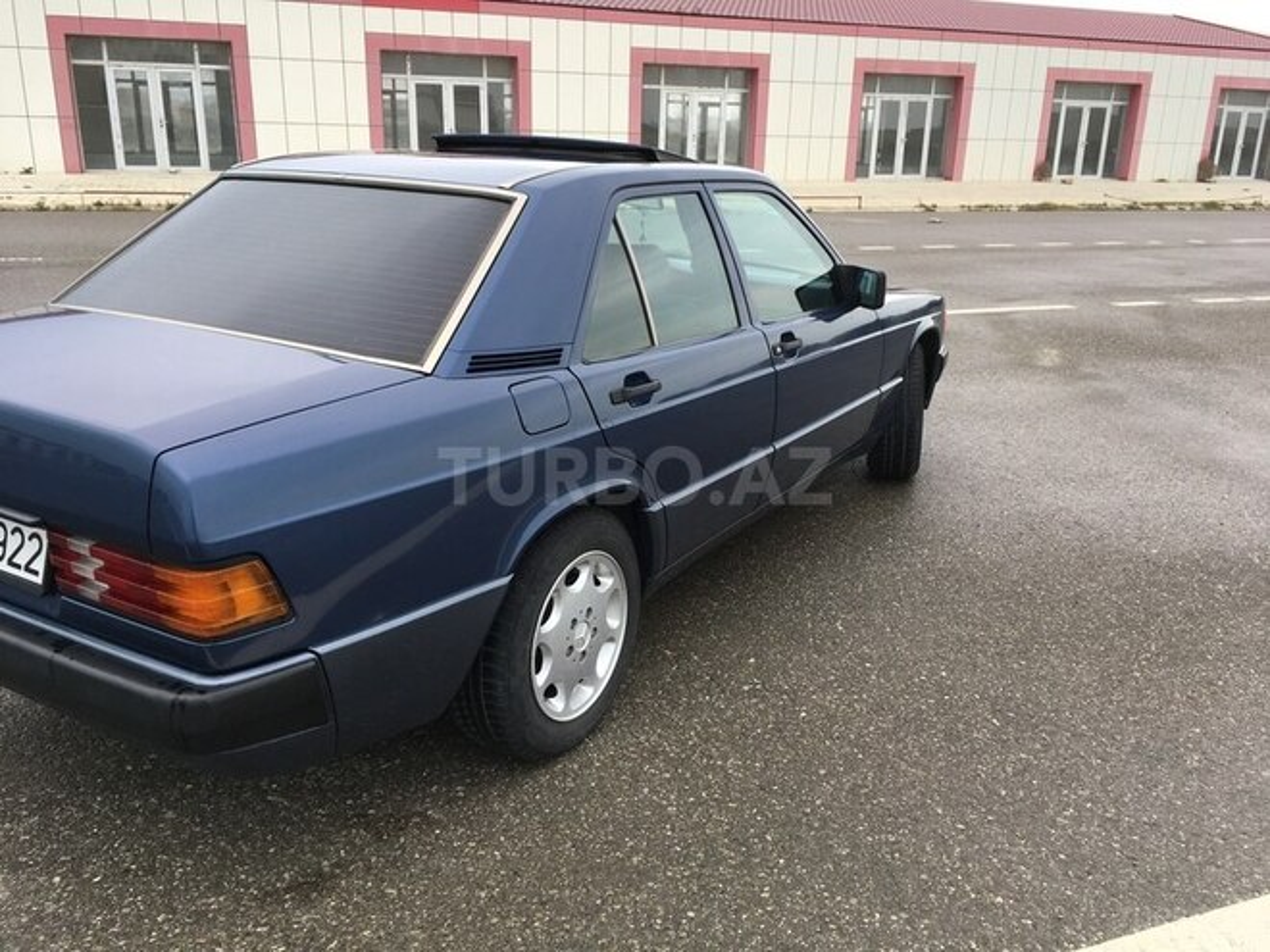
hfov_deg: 61.7
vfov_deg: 48.2
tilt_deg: -18.2
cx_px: 635
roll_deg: -2.7
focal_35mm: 29
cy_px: 476
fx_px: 1064
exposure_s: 1/334
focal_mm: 4.15
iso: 25
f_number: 2.2
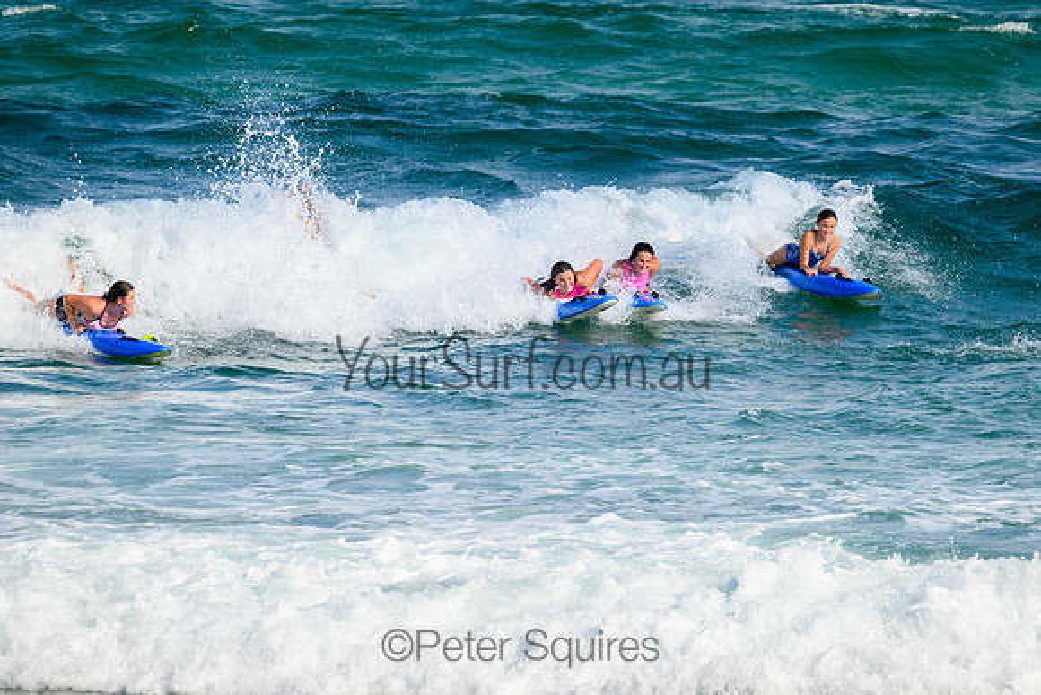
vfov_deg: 2.2
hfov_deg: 3.3
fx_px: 17927
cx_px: 587
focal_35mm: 620
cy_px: 348
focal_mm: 550
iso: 1000
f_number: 11
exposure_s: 1/2000
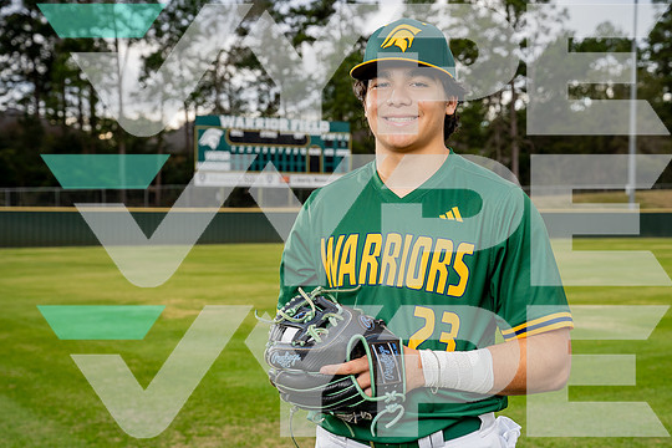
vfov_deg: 24.2
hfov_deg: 35.6
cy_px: 221
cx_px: 357
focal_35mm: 56
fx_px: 1045
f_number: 5.6
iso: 400
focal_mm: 52
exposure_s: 1/250
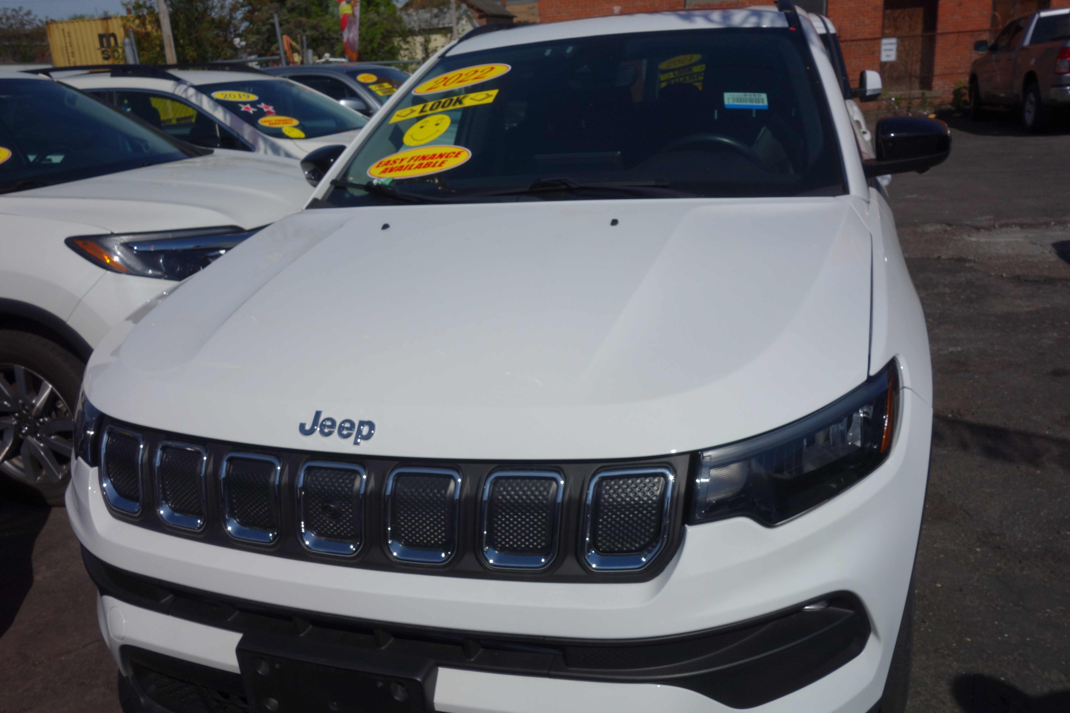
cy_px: 356
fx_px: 832
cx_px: 535
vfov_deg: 46.4
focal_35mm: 28
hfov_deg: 65.5
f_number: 8
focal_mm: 10.4
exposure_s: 1/1000
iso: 125
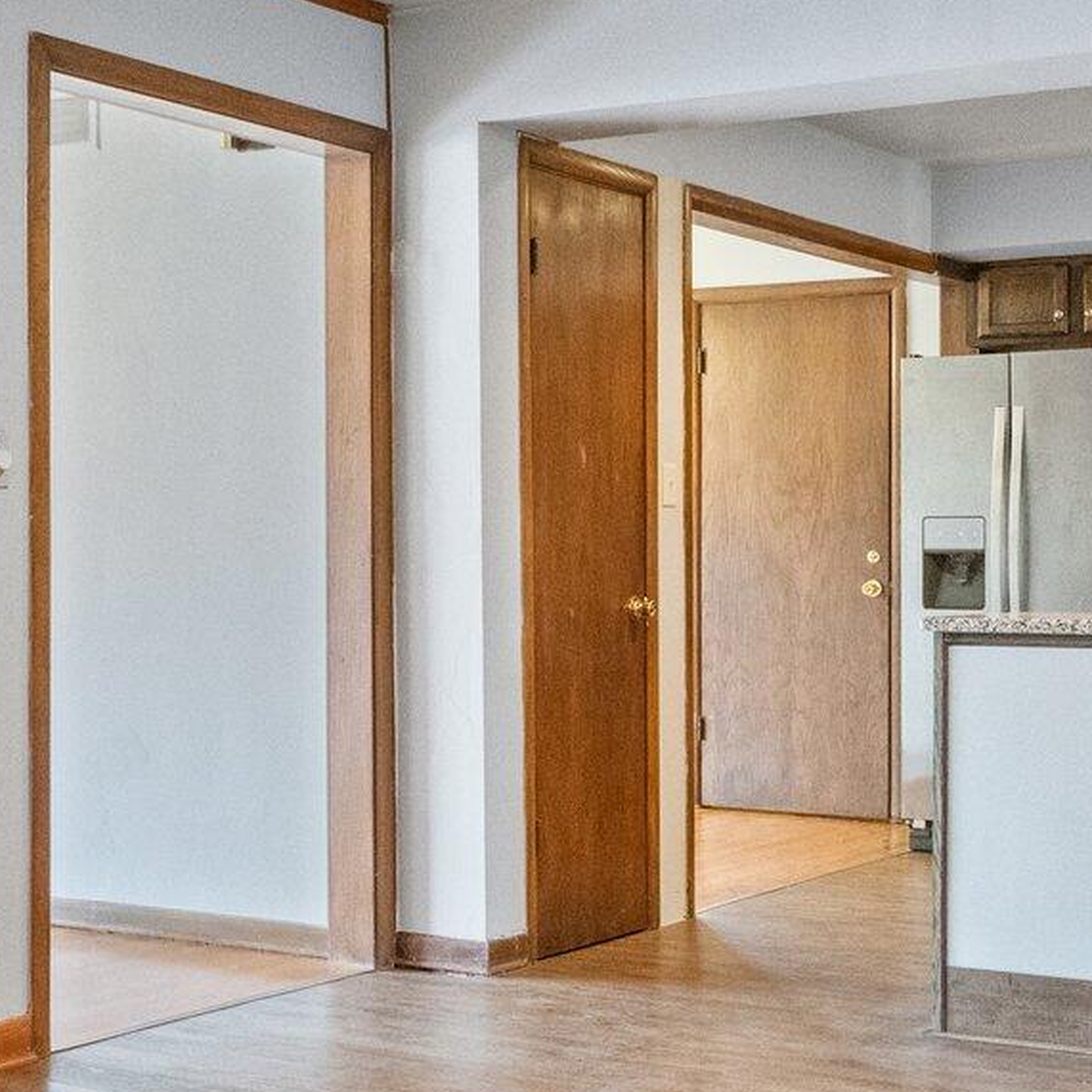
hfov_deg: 27.2
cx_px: 434
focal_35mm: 63
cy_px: 588
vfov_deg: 27.2
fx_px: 2253
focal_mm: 20.7
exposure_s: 1/30
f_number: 7.1
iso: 8000
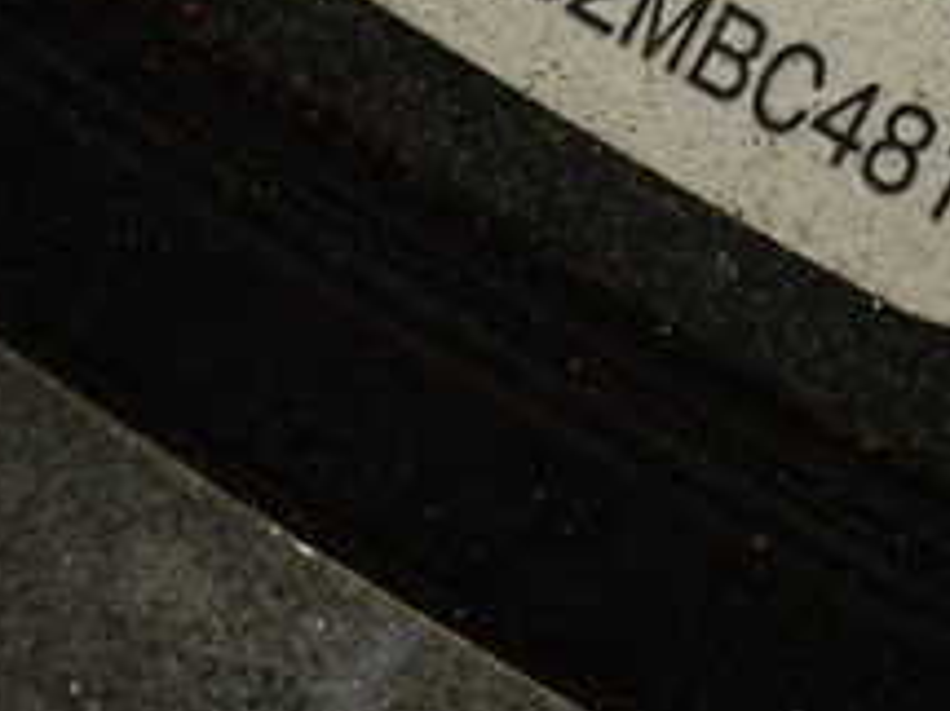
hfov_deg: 8.0
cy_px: -238
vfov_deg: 6.0
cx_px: 901
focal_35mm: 246
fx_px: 6747
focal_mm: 15.66
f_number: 4.5
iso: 400
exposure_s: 1/80
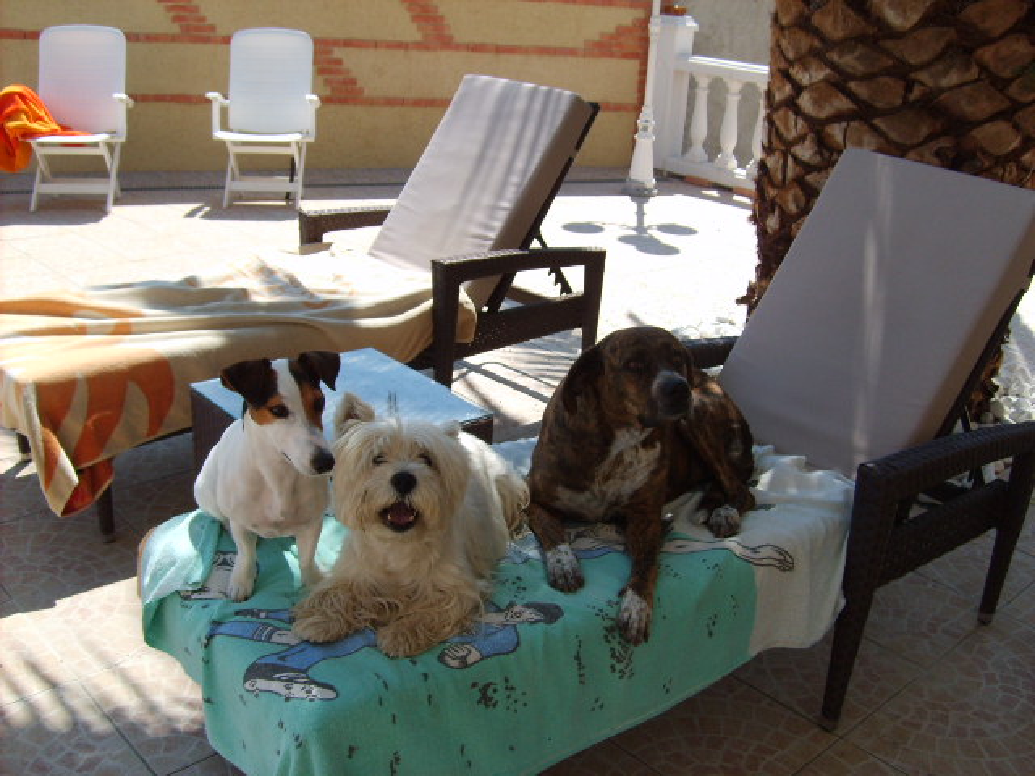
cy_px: 388
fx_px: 1046
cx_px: 518
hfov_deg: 52.6
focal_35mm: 35
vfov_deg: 40.7
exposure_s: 1/1000
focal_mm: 5.8
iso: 50
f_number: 2.8
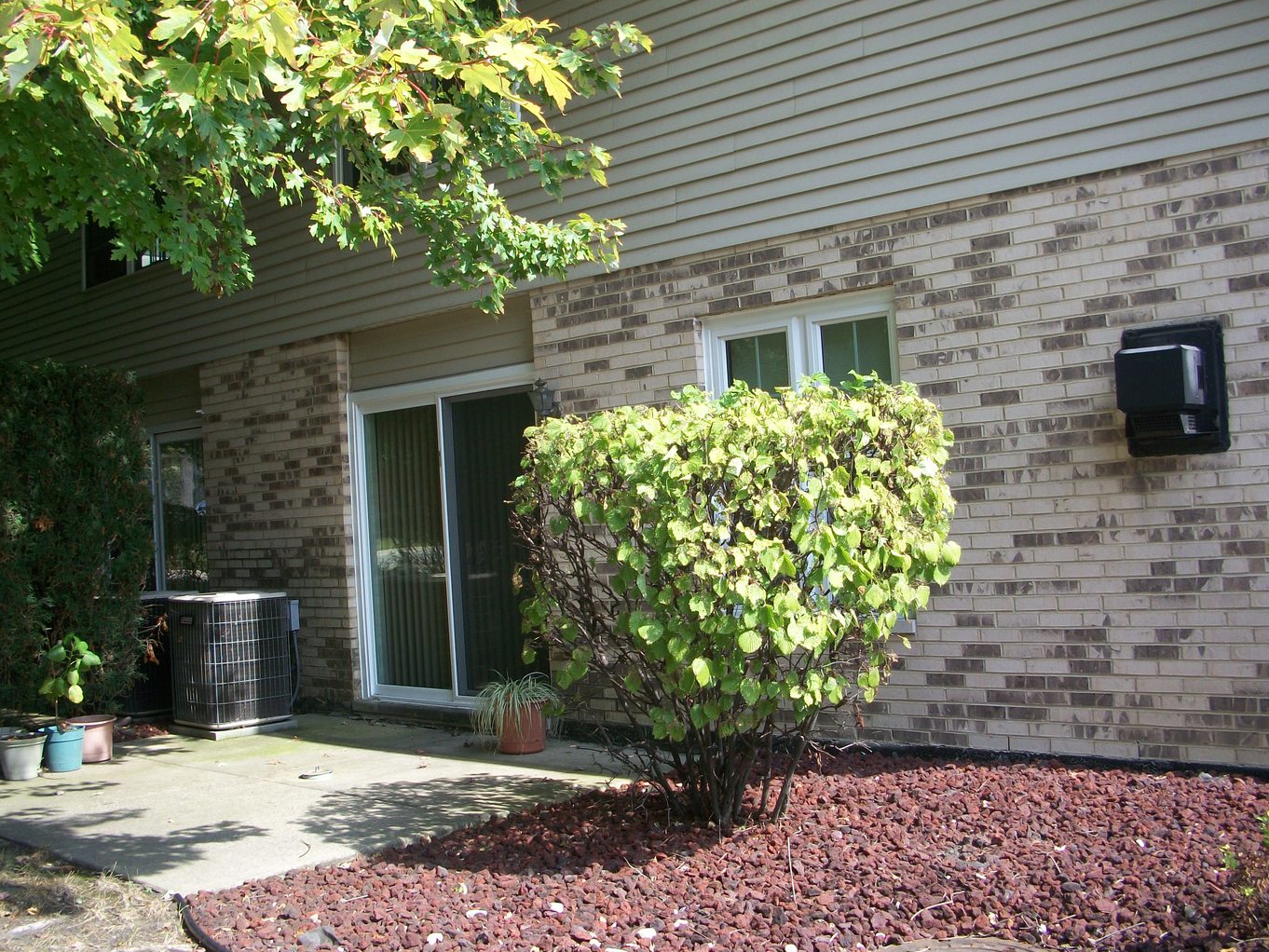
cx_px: 634
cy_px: 476
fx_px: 1357
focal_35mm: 37
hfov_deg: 50.1
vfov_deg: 38.7
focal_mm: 6.3
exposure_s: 1/320
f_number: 3.1
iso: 80
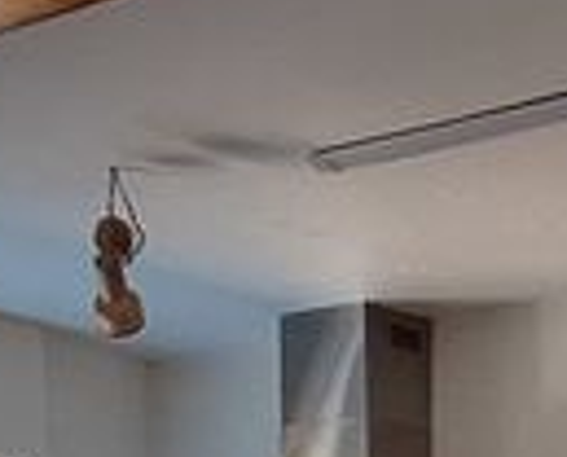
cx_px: 585
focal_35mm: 98
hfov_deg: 18.9
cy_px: 971
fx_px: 1650
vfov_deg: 13.2
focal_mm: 1.74
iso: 100
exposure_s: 1/50
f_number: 2.2
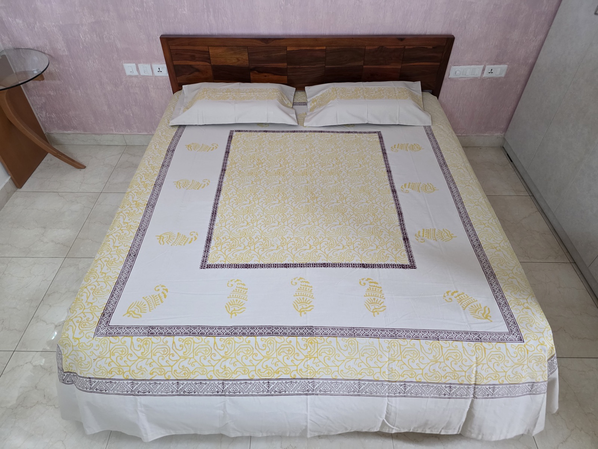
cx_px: 299
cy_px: 224
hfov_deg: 73.9
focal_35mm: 23
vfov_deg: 58.9
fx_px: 397
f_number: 1.7
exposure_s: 1/100
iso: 800
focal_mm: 6.3
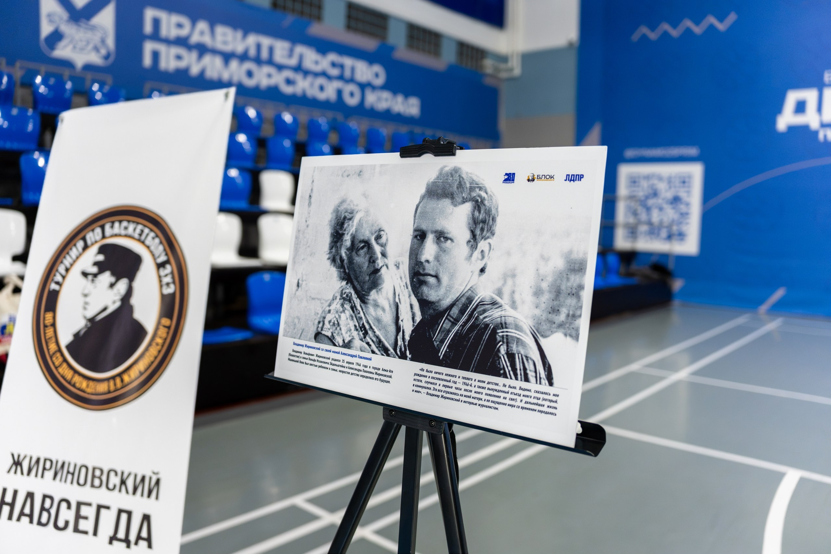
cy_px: 277
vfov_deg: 46.4
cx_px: 416
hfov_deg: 65.5
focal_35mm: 28
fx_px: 646
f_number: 2.8
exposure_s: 1/800
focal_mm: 28
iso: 2000
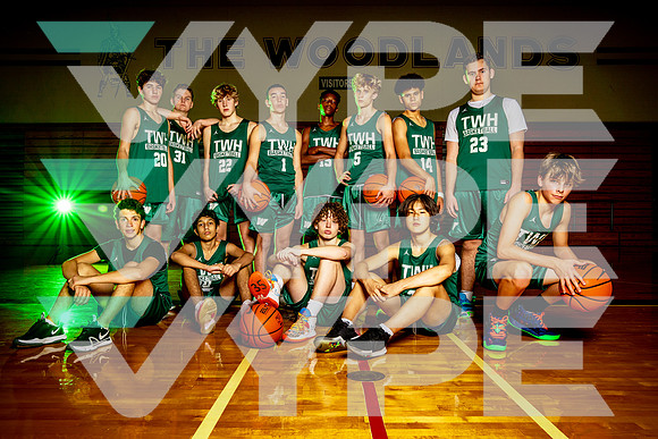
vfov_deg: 45.0
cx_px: 329
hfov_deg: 63.6
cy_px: 220
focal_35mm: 29
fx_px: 530
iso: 200
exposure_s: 1/250
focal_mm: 29
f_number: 9
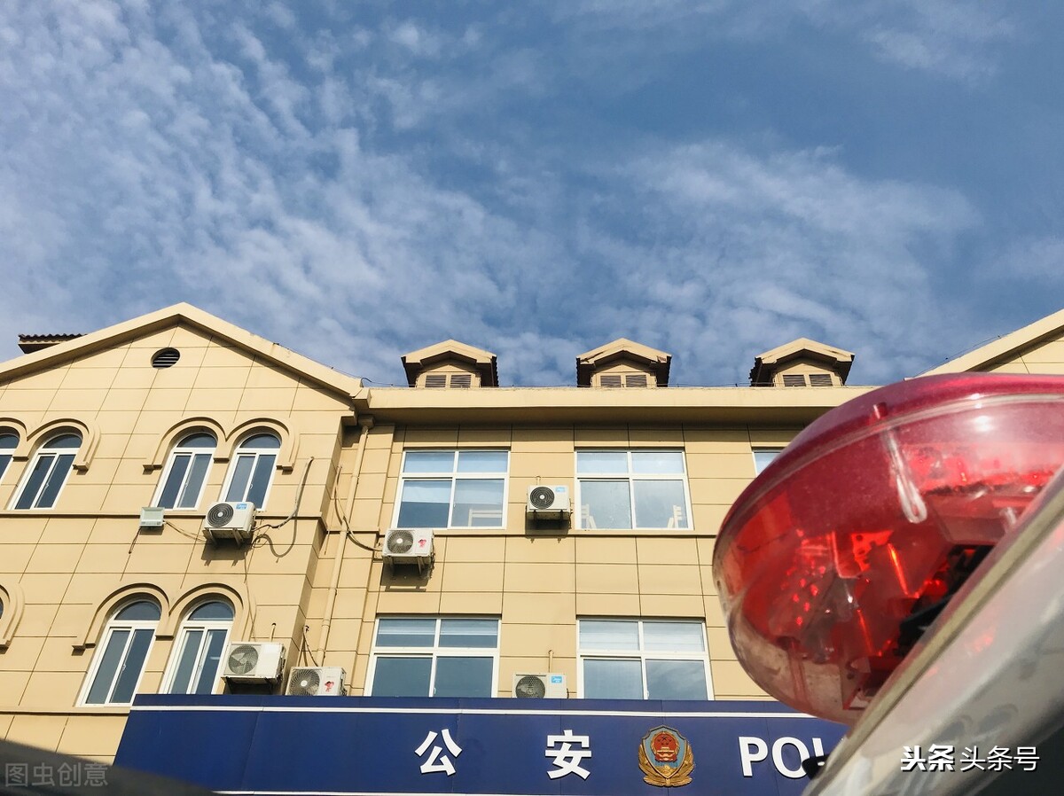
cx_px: 532
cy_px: 398
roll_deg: -1.7
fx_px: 860
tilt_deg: +38.4
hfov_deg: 63.5
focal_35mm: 28
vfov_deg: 49.7
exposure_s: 1/5319
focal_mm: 3.99
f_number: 1.8
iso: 25
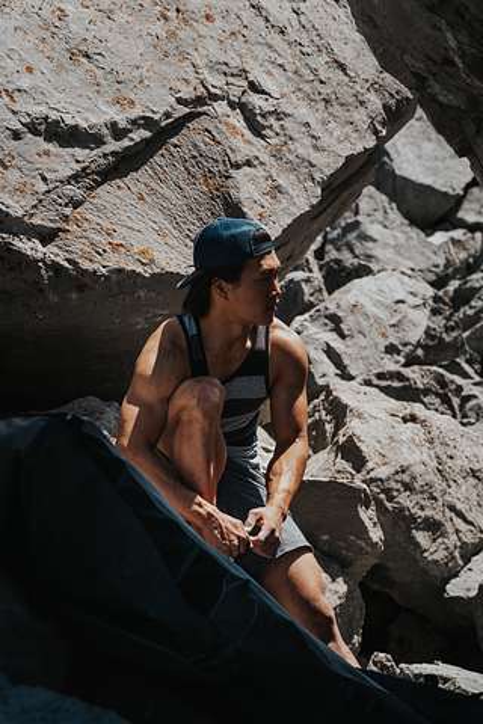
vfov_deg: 24.6
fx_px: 1660
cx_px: 242
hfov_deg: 16.6
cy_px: 362
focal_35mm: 82
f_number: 4
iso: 50
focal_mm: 55
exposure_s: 1/320
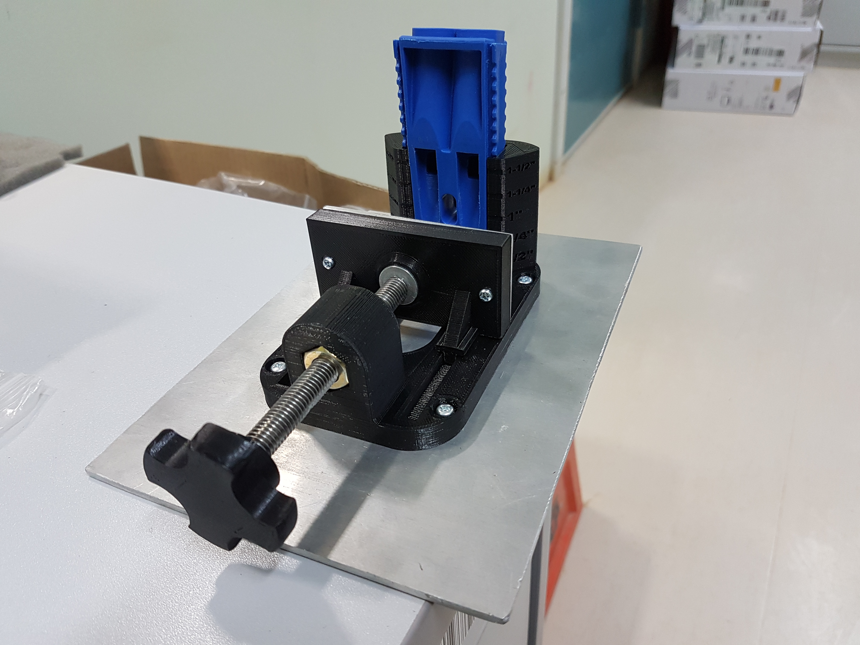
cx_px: 430
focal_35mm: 26
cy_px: 322
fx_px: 646
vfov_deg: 53.1
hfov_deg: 67.3
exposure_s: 1/50
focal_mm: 4.2
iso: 125
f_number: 1.7
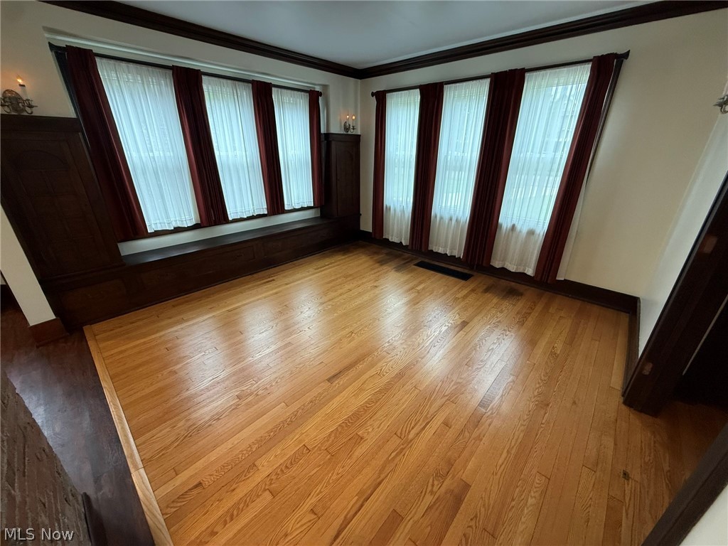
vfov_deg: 85.7
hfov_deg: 102.1
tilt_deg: -22.3
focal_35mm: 14
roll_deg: -0.6
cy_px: 273
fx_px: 294
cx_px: 364
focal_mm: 2.22
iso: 320
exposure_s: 1/120
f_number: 2.2
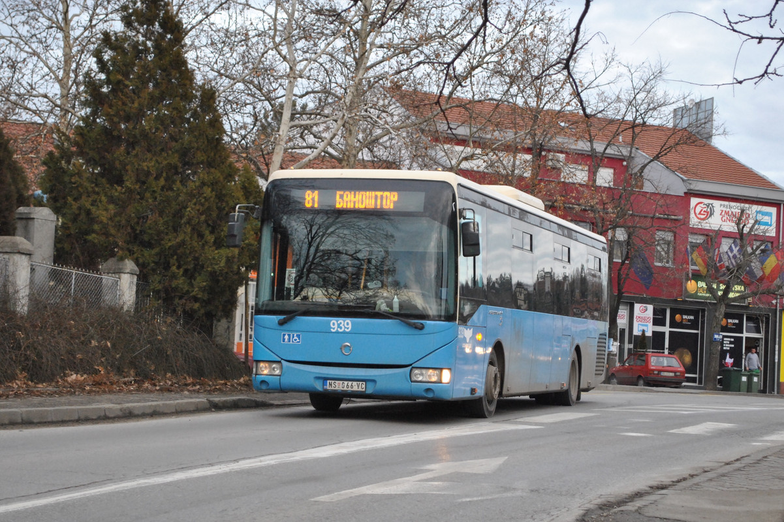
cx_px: 392
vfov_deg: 18.9
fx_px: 1567
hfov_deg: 28.1
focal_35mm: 72
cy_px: 261
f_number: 5.6
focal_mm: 48
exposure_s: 1/200
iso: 800
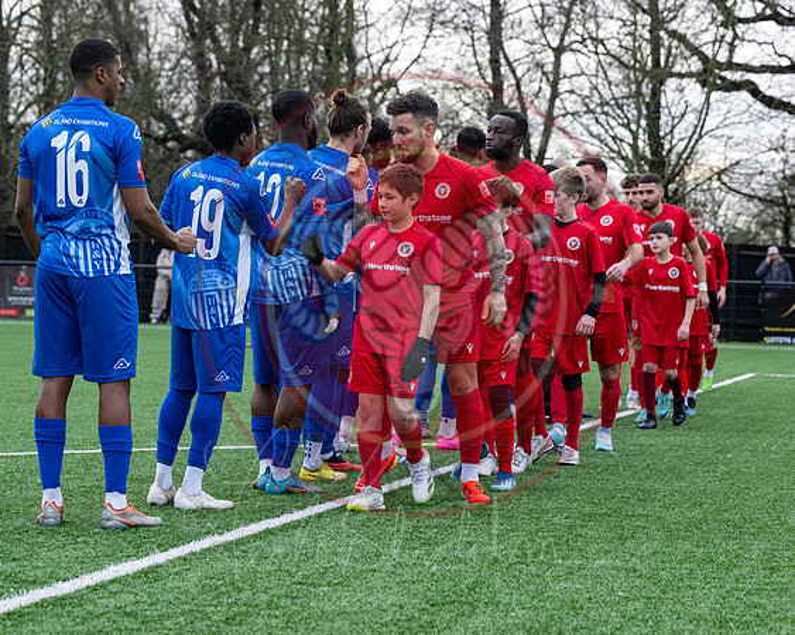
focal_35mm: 98
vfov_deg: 15.7
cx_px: 431
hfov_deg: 19.6
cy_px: 318
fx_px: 2305
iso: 250
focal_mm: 87
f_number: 5
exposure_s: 1/250
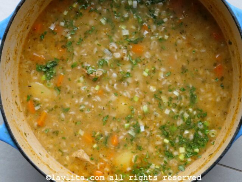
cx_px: 121
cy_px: 91
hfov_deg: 18.9
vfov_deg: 14.2
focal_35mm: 104
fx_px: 727
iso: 3200
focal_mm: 52
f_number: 8
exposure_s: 1/40
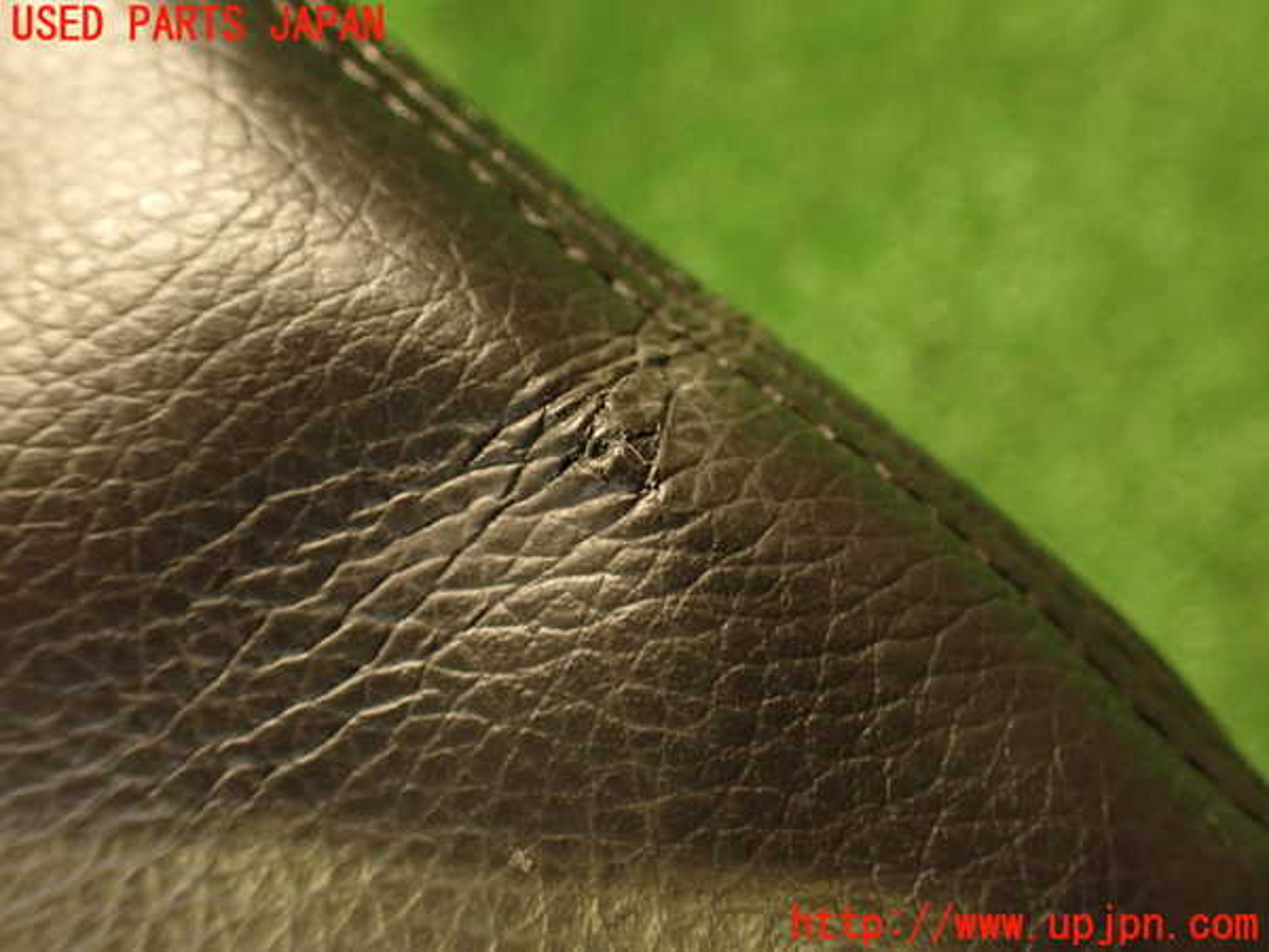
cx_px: 634
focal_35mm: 32
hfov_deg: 56.8
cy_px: 476
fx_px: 1173
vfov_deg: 44.2
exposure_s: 1/30
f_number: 2.4
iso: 640
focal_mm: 5.79
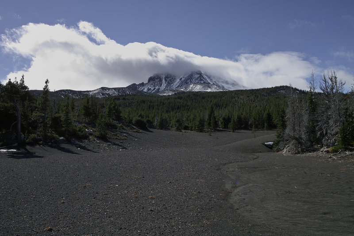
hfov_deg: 65.5
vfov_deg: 46.4
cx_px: 177
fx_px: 275
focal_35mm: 28
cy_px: 118
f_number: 8
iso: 100
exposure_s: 1/160
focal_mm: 16.6
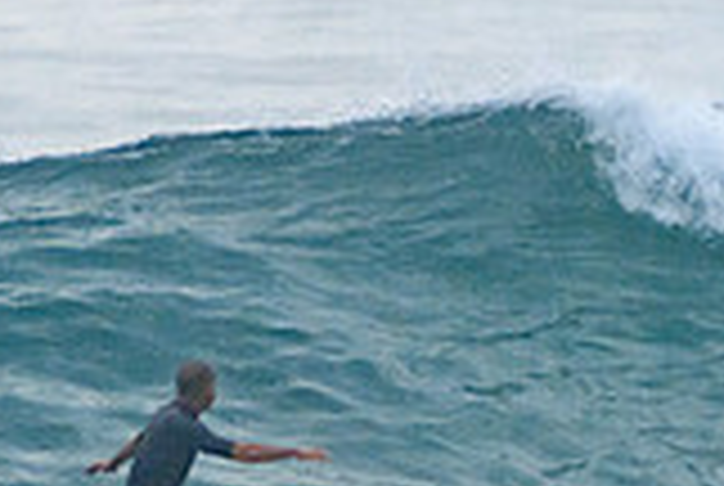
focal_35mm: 1877
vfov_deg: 0.7
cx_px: 599
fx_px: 37818
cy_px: 511
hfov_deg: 1.1
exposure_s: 1/1250
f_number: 5.6
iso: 500
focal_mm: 380
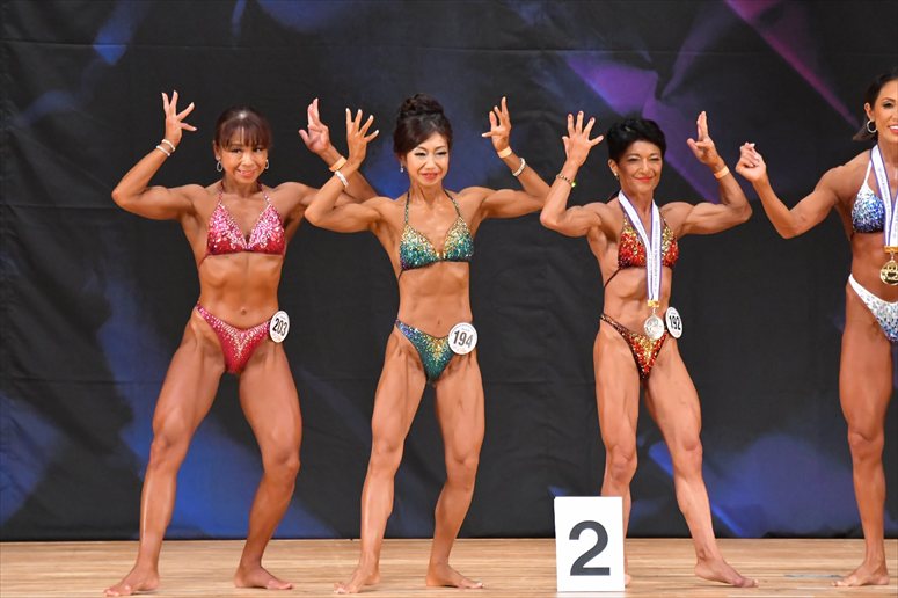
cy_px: 299
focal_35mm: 300
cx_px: 449
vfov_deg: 4.6
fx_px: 7480
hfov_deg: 6.9
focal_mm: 200
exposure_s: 1/400
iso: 6400
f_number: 5.6
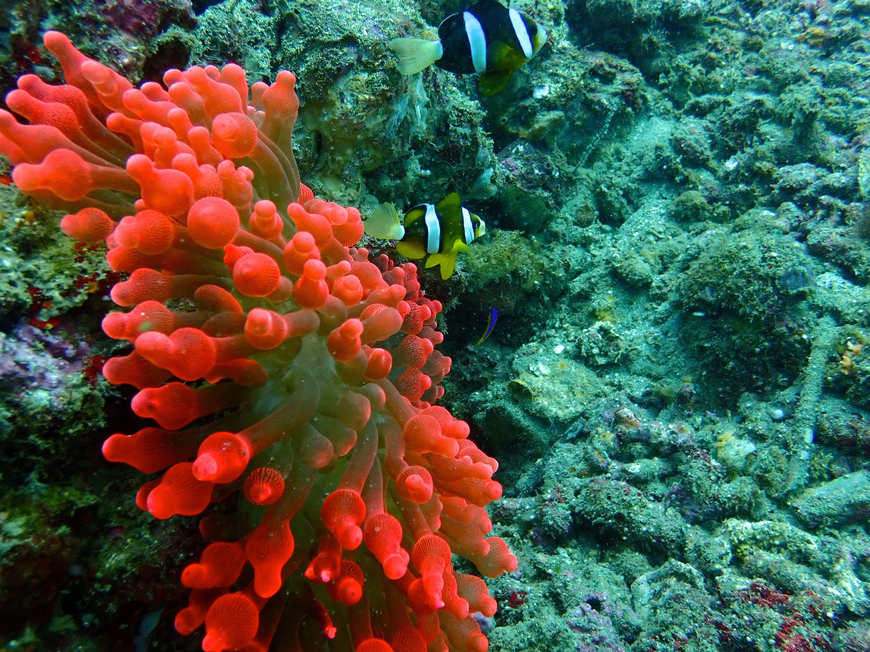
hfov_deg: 56.8
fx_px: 804
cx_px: 435
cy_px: 326
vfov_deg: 44.2
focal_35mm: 32
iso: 200
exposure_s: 1/60
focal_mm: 5.87
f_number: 3.2
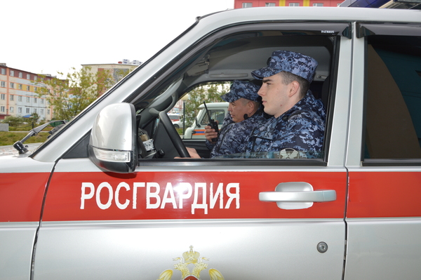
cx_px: 210
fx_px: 315
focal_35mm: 27
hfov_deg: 67.4
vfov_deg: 47.9
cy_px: 140
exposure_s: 1/200
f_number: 6.3
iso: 100
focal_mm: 18
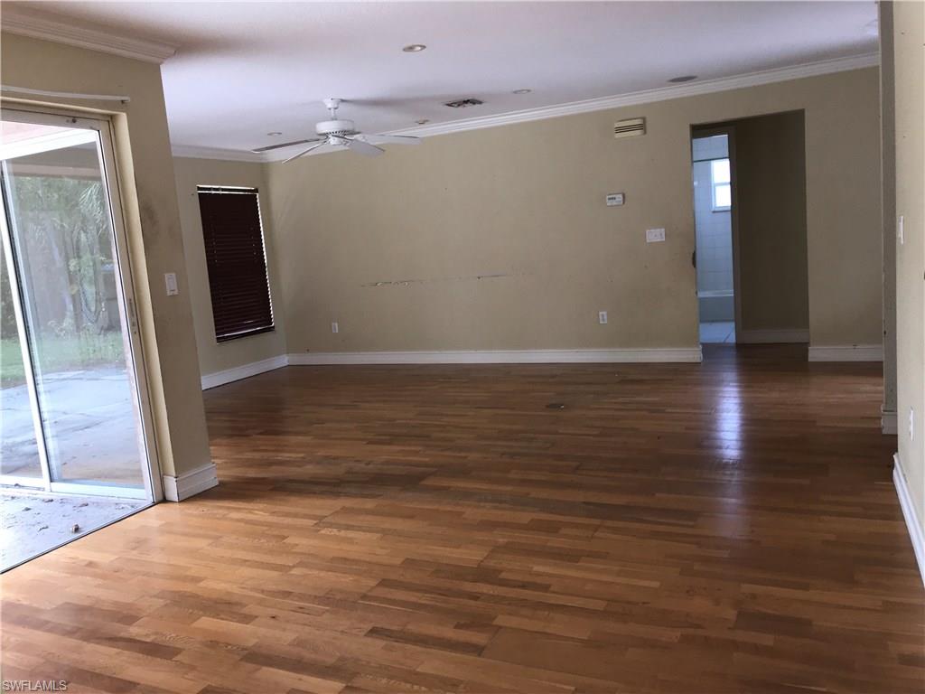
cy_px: 347
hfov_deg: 63.4
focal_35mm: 28
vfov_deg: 49.7
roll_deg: +5.0
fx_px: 748
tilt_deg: -8.1
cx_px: 462
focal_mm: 3.99
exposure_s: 1/45
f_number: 1.8
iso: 25
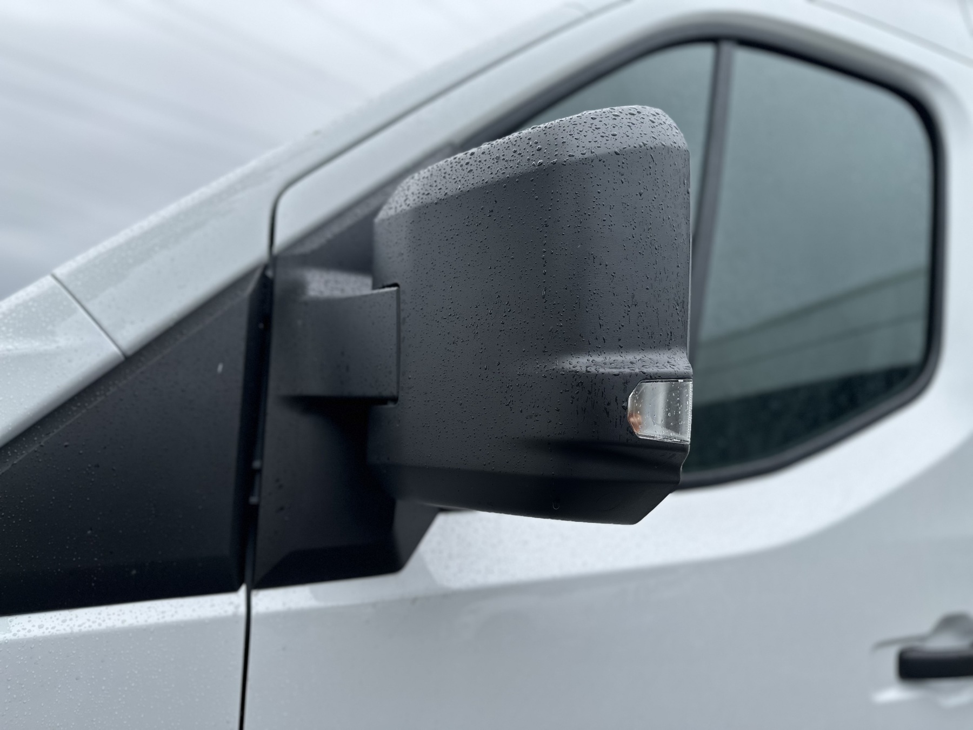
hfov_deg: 71.6
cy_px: 365
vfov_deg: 56.8
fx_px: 675
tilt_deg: +5.5
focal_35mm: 24
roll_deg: -1.5
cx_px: 486
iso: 80
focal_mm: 6.86
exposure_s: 1/943
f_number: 1.78
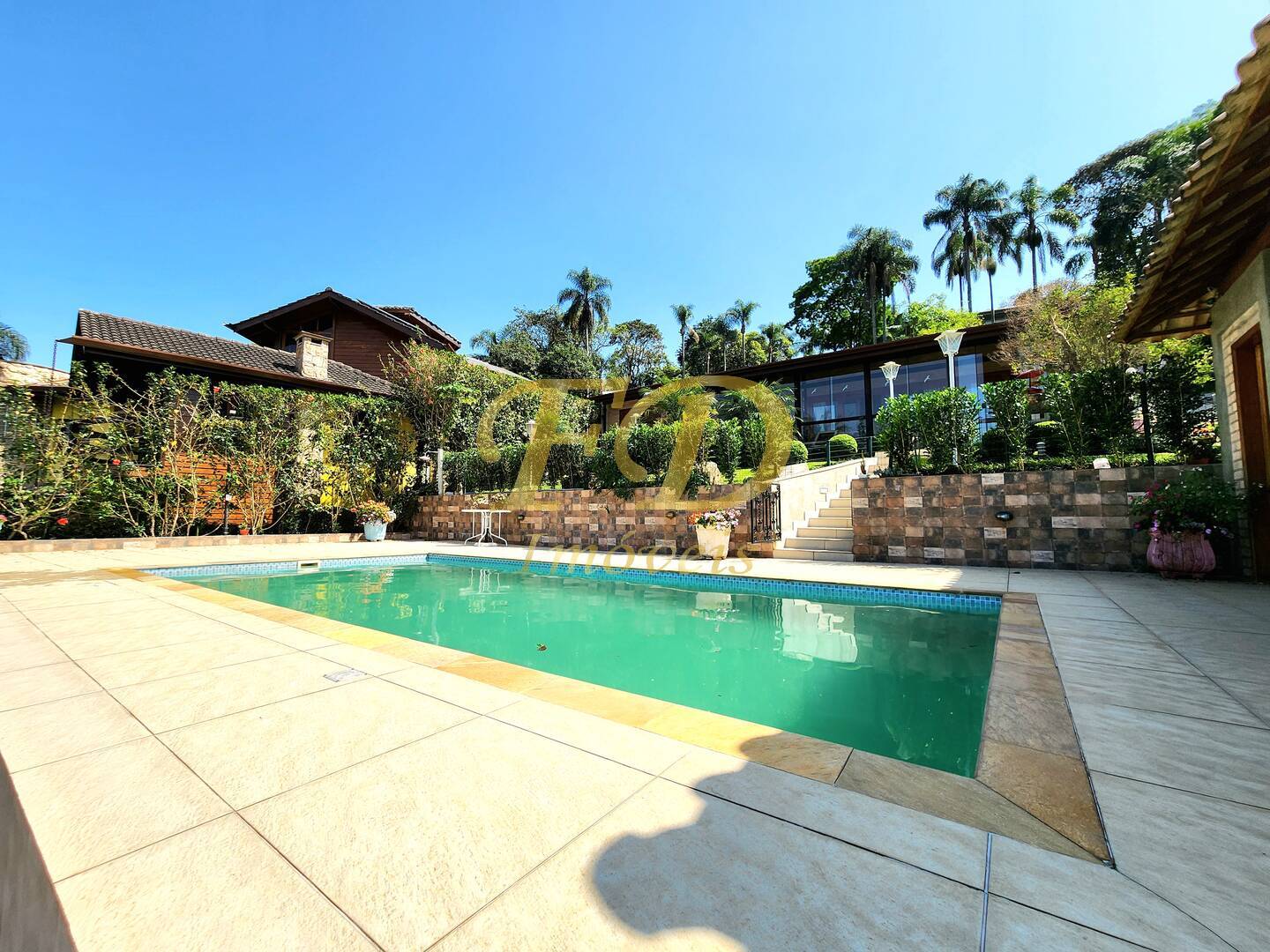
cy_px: 476
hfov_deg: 106.2
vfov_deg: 89.9
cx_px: 635
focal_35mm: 13
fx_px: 477
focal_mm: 2.2
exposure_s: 1/2000
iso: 50
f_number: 2.2
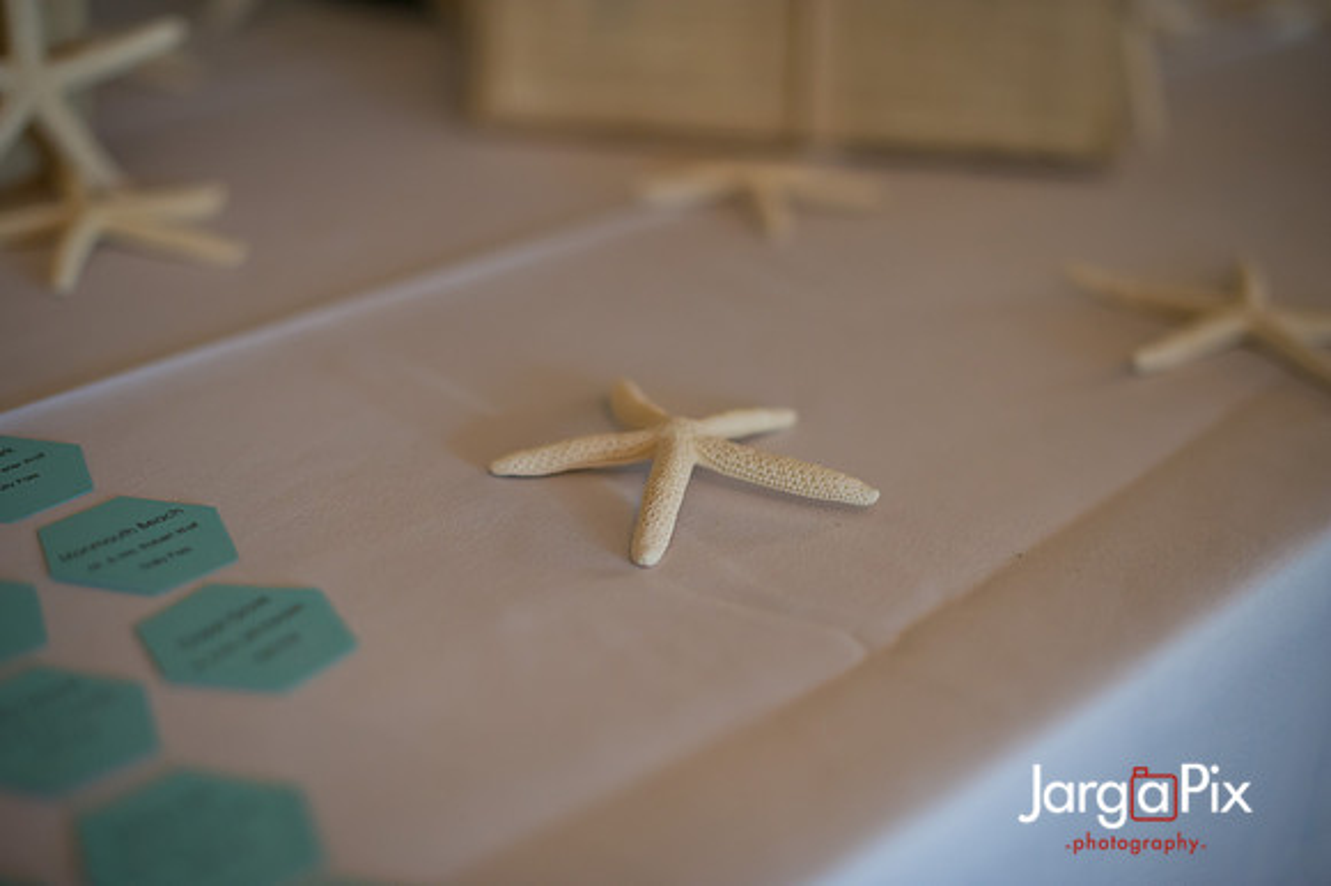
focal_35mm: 50
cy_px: 443
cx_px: 666
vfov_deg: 27.0
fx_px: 1847
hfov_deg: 39.6
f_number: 2
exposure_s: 1/250
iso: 1600
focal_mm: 50
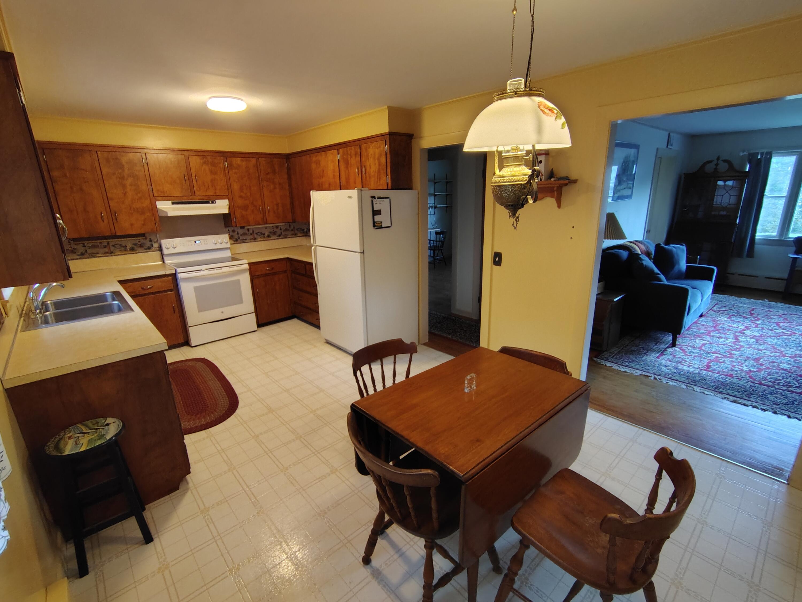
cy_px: 301
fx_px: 371
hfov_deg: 94.5
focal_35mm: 16
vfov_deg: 78.1
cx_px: 401
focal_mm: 2.13
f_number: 2.2
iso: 682
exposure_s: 1/24
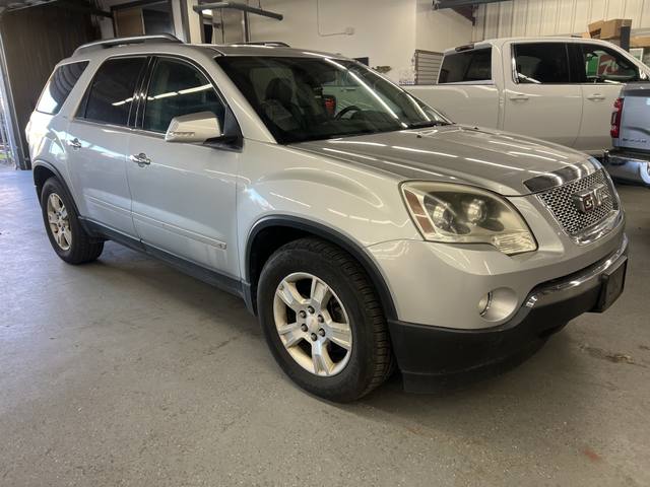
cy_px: 244
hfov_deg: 67.3
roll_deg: +1.1
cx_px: 325
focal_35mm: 26
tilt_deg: -18.1
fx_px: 488
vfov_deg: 53.1
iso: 100
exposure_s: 1/120
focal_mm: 5.7
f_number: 1.5
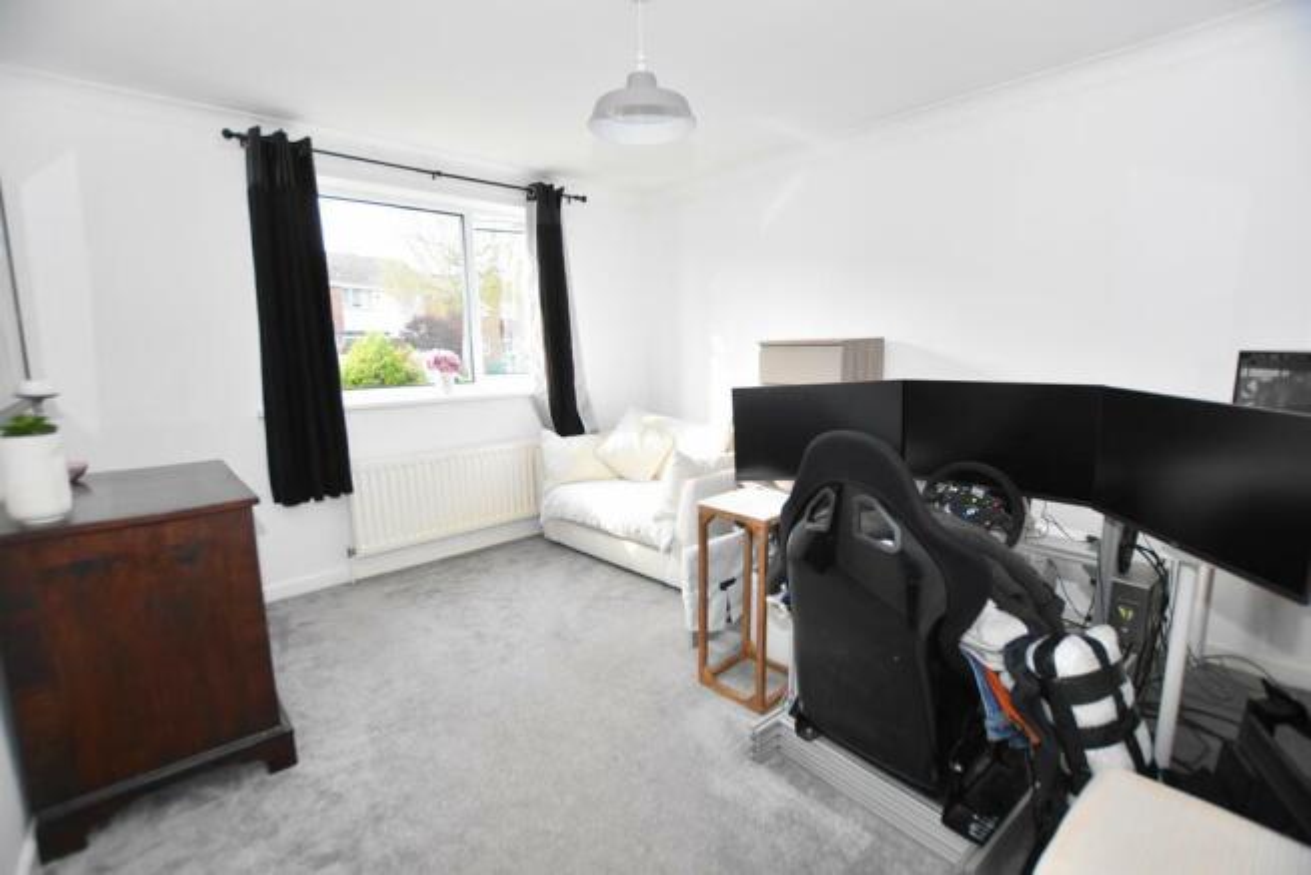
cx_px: 656
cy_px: 438
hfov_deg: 100.4
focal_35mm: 15
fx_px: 546
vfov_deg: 77.4
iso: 400
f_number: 4
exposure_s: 1/250
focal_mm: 10
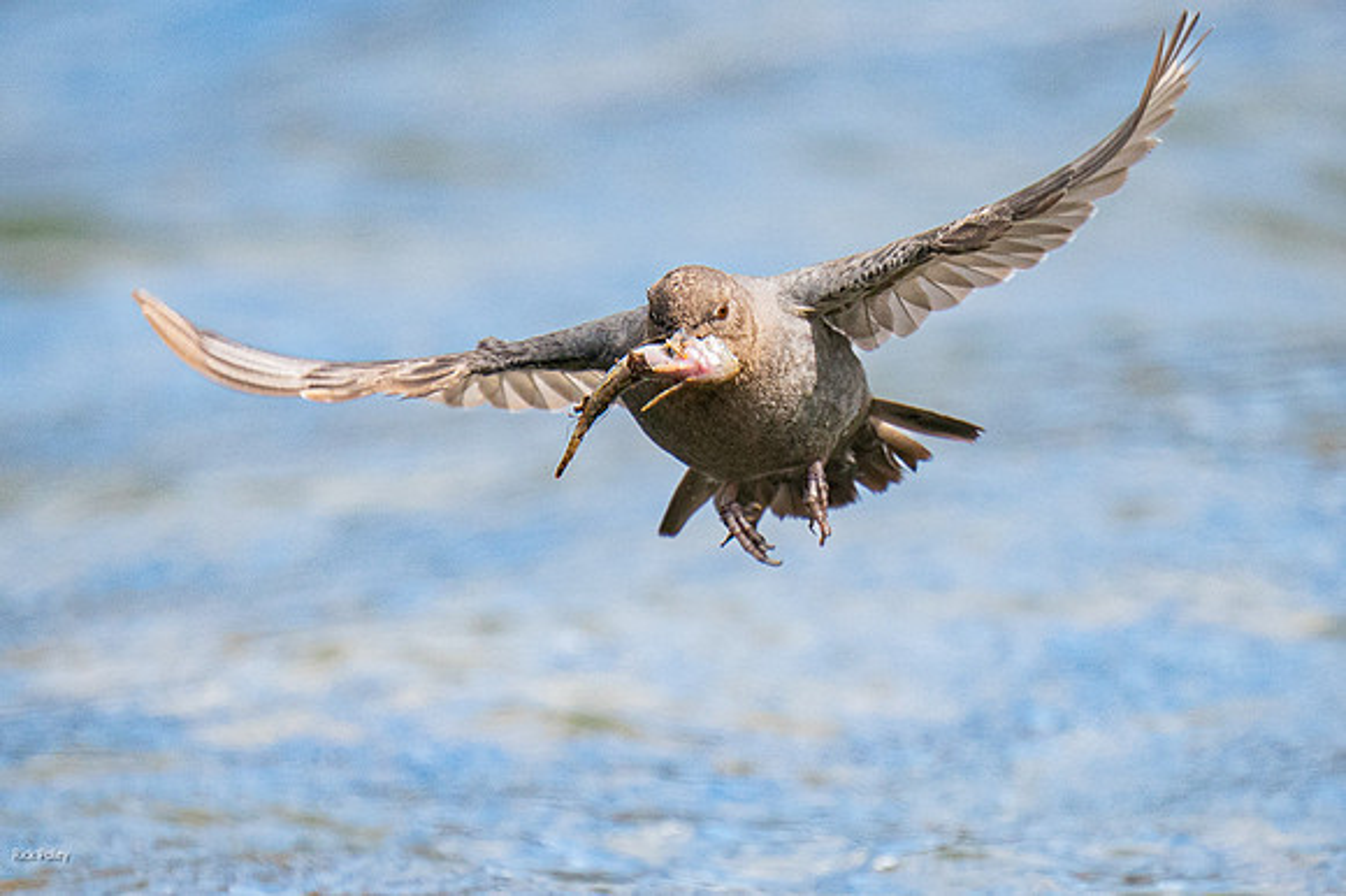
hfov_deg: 1.9
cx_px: 813
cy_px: 541
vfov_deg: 1.3
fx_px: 40612
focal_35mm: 1087
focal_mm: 600
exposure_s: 1/3200
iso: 4000
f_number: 6.3
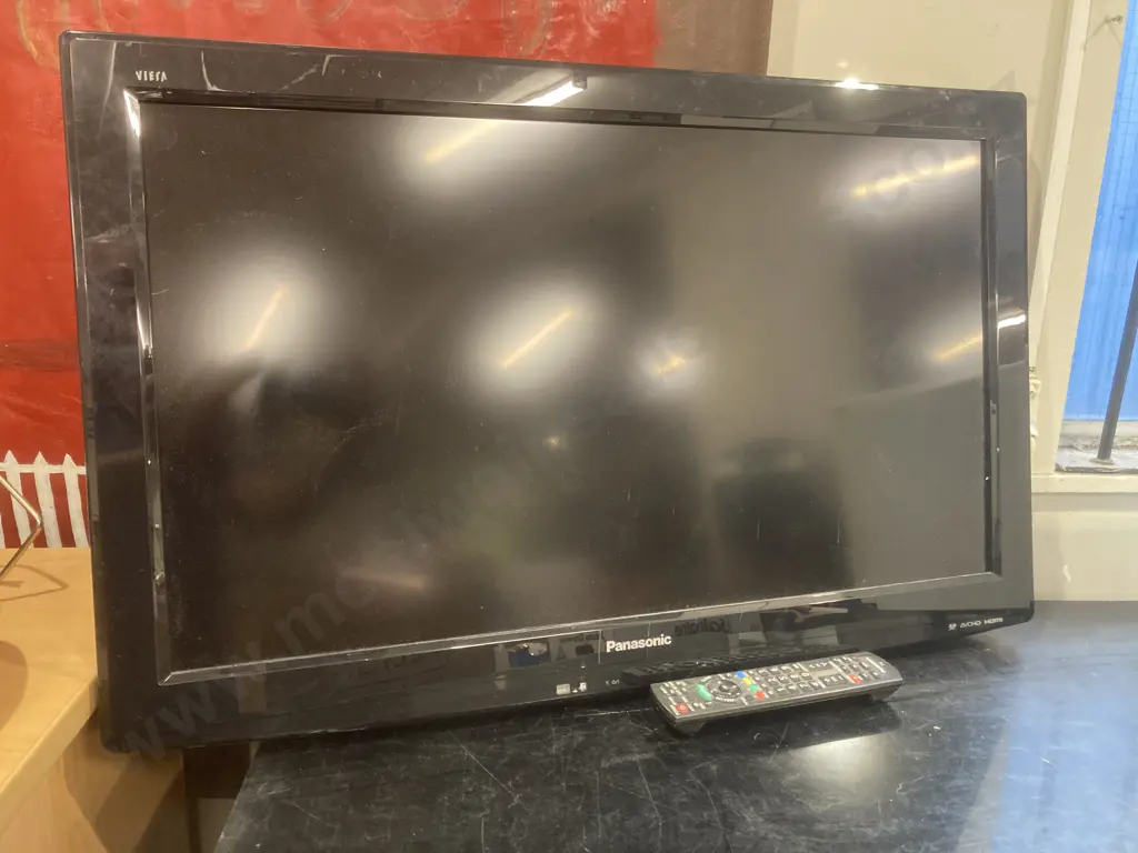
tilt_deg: -13.5
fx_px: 920
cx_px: 569
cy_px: 426
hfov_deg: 63.4
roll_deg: -2.7
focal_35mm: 28
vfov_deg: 49.7
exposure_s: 1/33
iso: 250
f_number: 1.8
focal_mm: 3.99
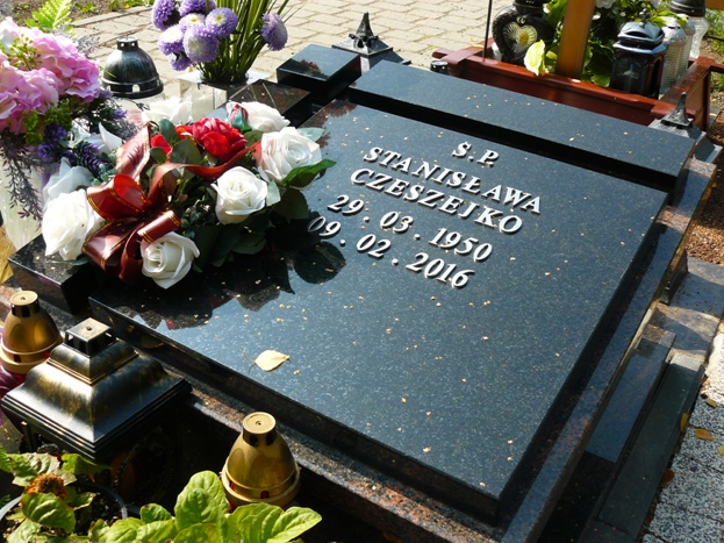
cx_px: 371
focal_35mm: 37
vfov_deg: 38.7
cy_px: 265
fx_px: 774
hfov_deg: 50.1
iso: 100
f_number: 5.6
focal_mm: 6
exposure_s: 1/200
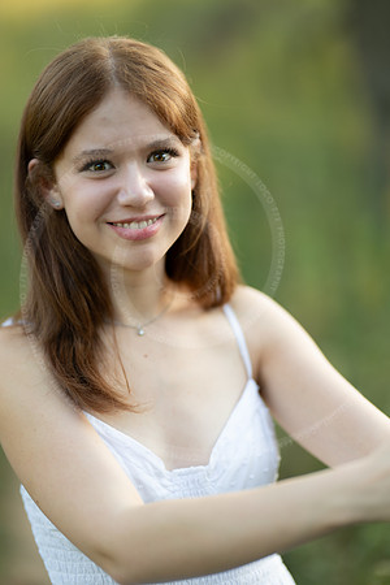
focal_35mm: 85
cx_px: 195
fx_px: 1381
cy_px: 292
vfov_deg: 23.9
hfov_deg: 16.1
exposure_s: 1/500
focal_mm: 85
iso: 100
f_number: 1.2
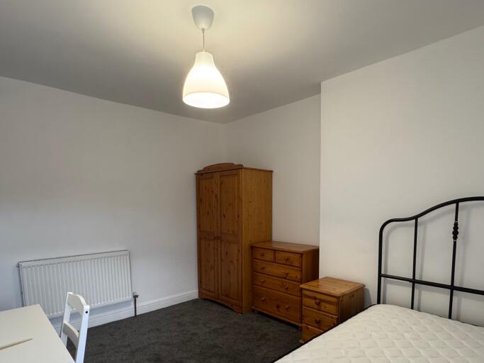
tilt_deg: -6.8
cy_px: 240
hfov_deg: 78.8
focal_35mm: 21
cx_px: 266
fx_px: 294
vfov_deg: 62.0
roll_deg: +0.5
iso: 320
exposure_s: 1/69
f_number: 2.2
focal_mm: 2.22
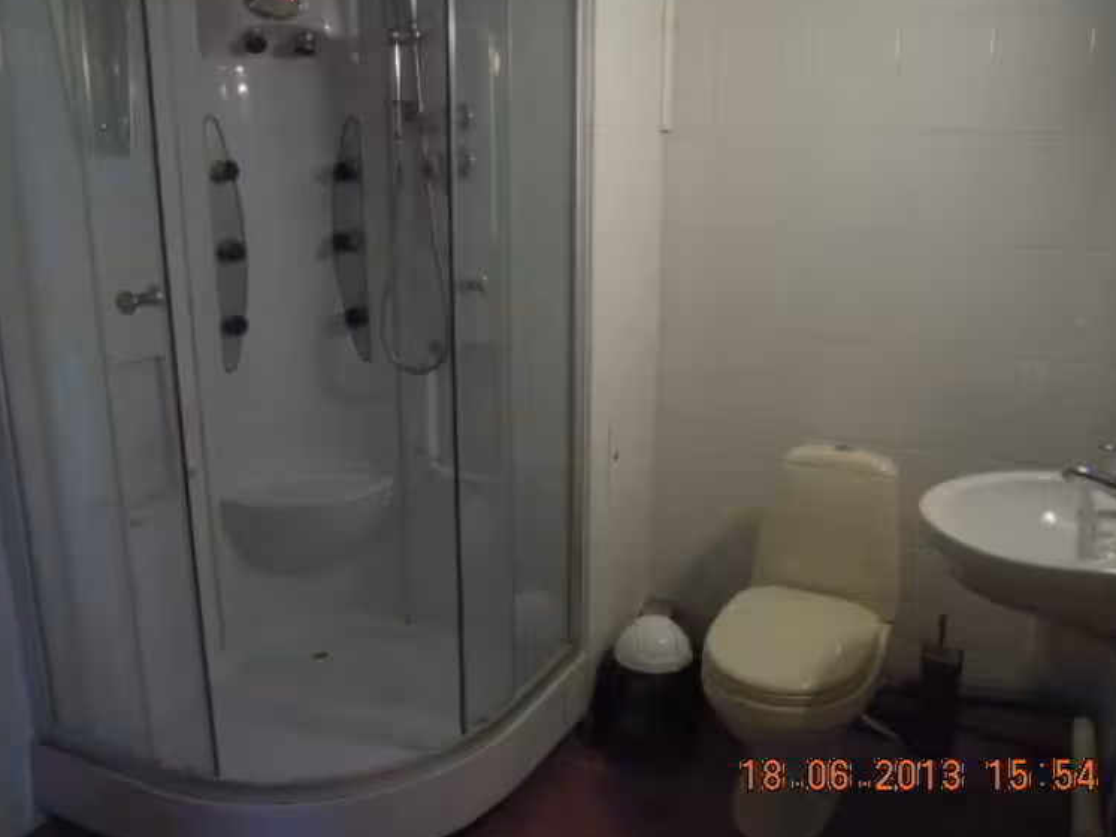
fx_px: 967
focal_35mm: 30
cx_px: 560
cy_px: 429
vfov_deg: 46.8
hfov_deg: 60.0
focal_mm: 5
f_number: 2.7
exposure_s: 1/8
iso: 320
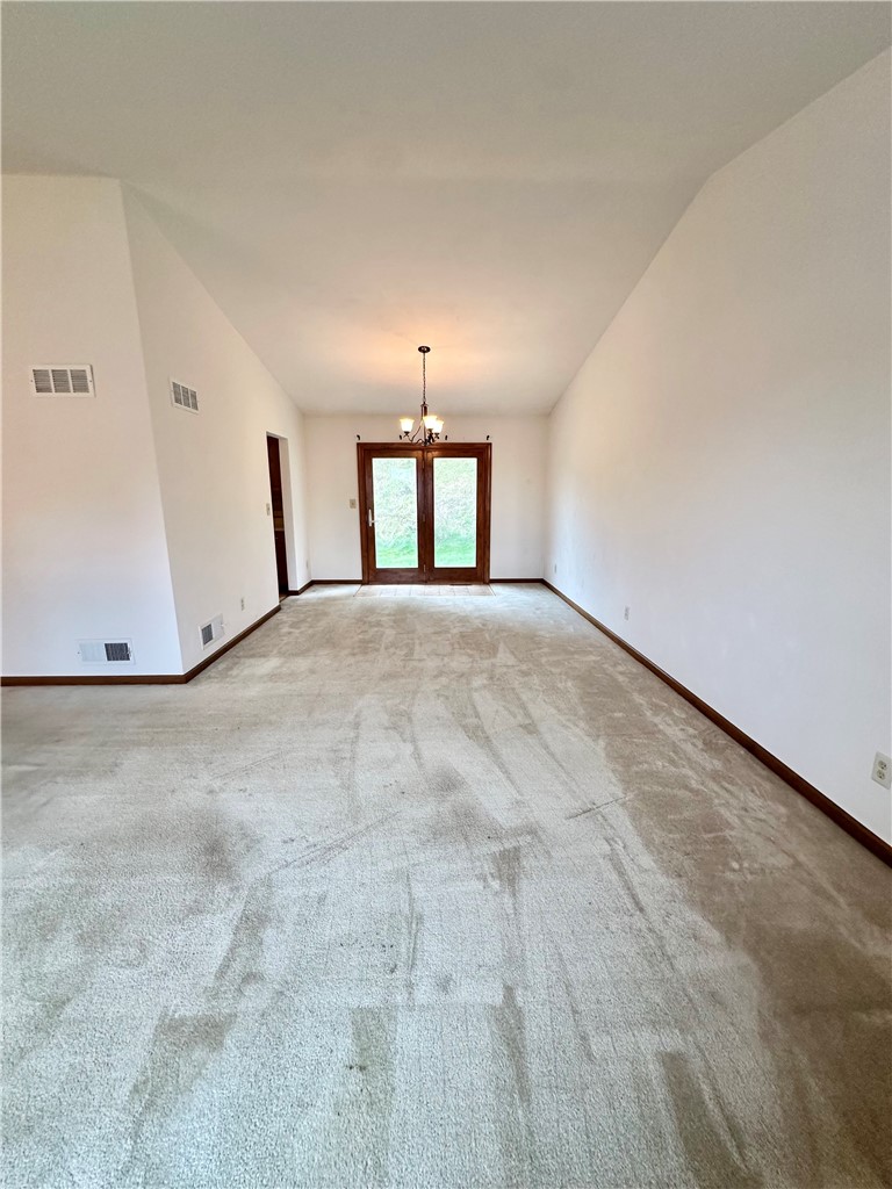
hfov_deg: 85.7
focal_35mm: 14
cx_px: 446
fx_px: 481
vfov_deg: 102.1
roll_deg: -0.9
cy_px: 594
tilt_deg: -10.5
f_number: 2.2
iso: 200
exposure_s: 1/120
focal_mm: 2.22
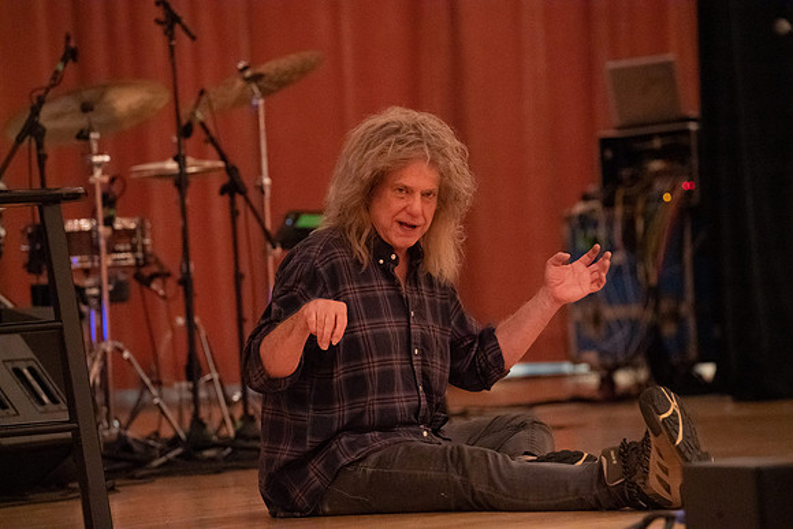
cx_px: 396
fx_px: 4406
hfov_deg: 10.3
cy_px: 264
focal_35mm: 200
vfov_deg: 6.9
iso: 20000
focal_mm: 200
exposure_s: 1/160
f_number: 4.5
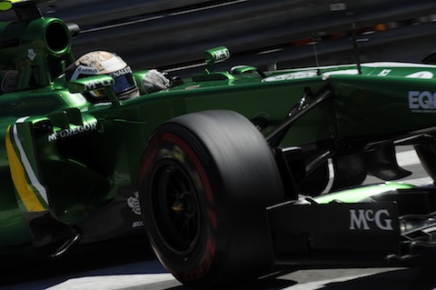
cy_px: 145
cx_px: 218
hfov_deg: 10.3
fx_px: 2420
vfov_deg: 6.9
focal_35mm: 200
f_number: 11
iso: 200
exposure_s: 1/400
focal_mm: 200
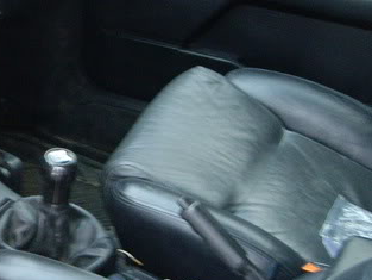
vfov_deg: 15.3
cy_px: 129
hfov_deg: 19.5
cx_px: -18
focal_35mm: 97
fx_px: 1043
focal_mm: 6.2
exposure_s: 1/10
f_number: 2.7
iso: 200
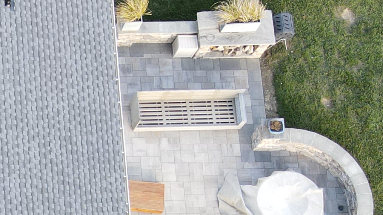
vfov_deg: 11.0
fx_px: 1046
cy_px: 383
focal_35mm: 103
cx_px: -211
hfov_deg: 18.2
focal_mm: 4.5
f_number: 2.8
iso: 110
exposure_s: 1/30
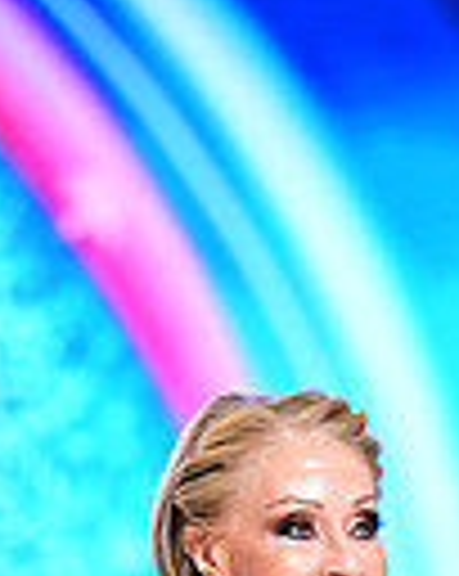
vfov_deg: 3.5
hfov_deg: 2.8
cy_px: 1107
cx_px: 598
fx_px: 9396
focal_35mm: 552
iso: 1600
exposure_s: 1/400
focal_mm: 130
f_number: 2.8
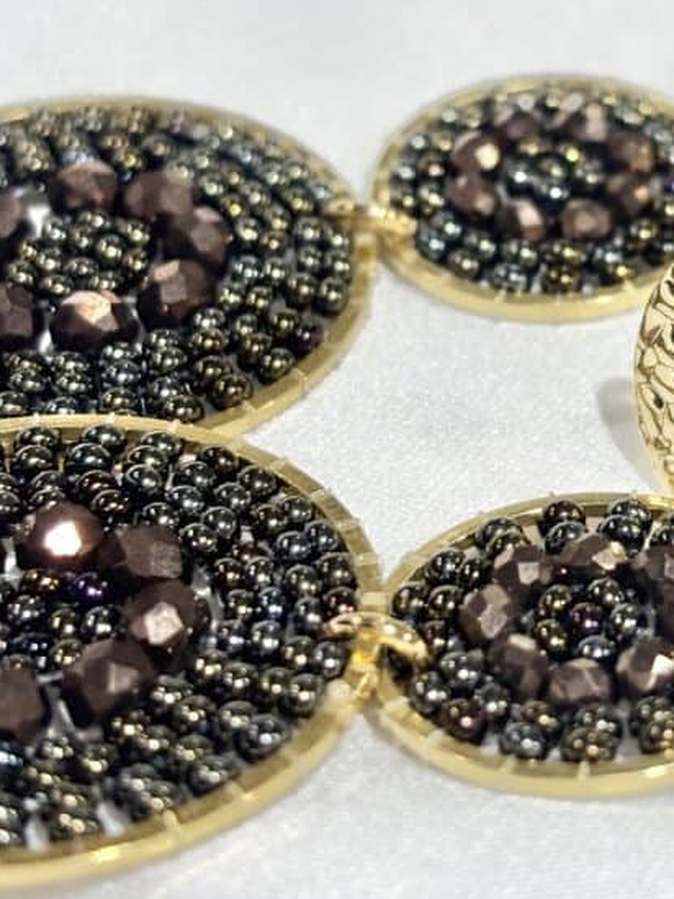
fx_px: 2517
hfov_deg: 15.1
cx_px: 599
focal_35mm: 97
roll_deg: +3.2
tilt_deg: -22.7
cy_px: 264
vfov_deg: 20.1
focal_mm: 5.96
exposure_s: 1/237
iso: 32
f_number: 1.6
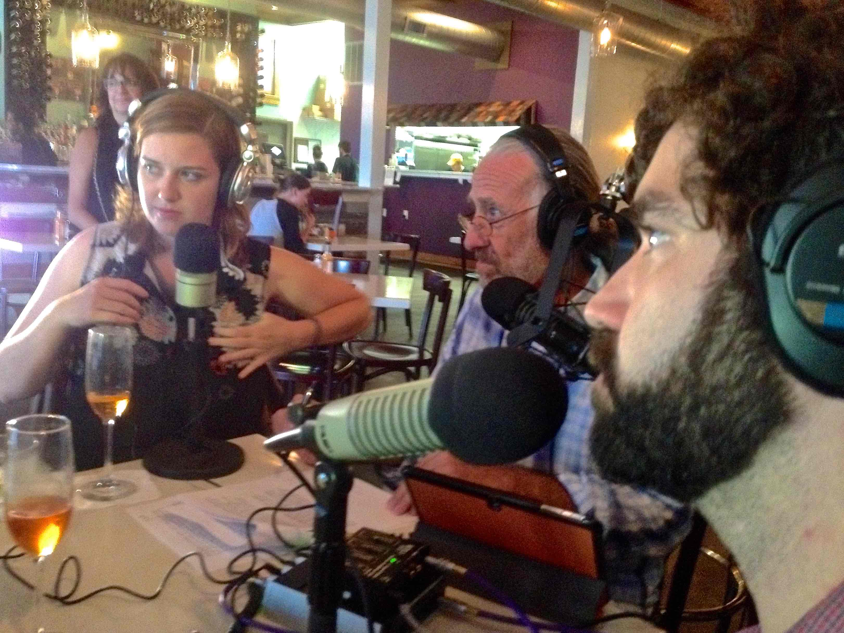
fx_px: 853
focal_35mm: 35
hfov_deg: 52.6
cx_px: 422
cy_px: 316
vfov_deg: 40.7
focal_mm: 4.28
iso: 800
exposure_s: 1/15
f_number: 2.4
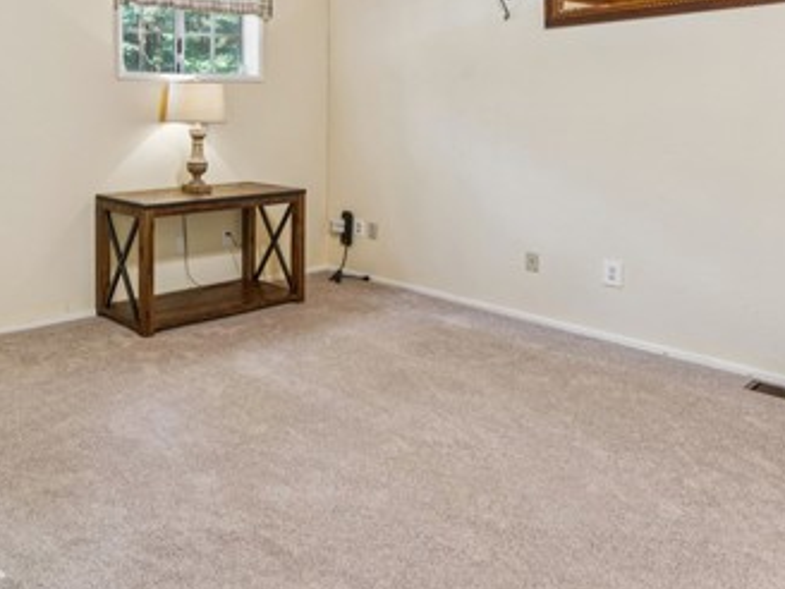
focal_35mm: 31
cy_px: 115
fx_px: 693
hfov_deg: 53.2
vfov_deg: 43.8
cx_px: 108
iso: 100
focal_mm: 16.3
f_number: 13
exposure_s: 2
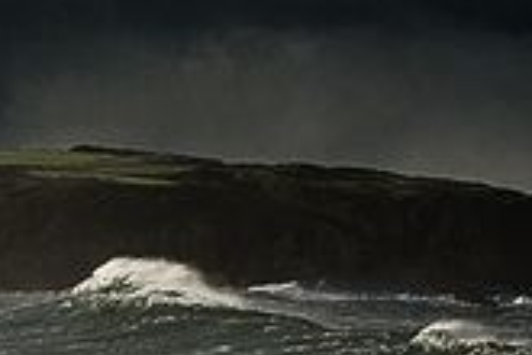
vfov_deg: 4.7
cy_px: 694
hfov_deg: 6.8
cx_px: -603
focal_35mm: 291
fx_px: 4300
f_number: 6.3
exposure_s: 1/1250
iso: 200
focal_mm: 40
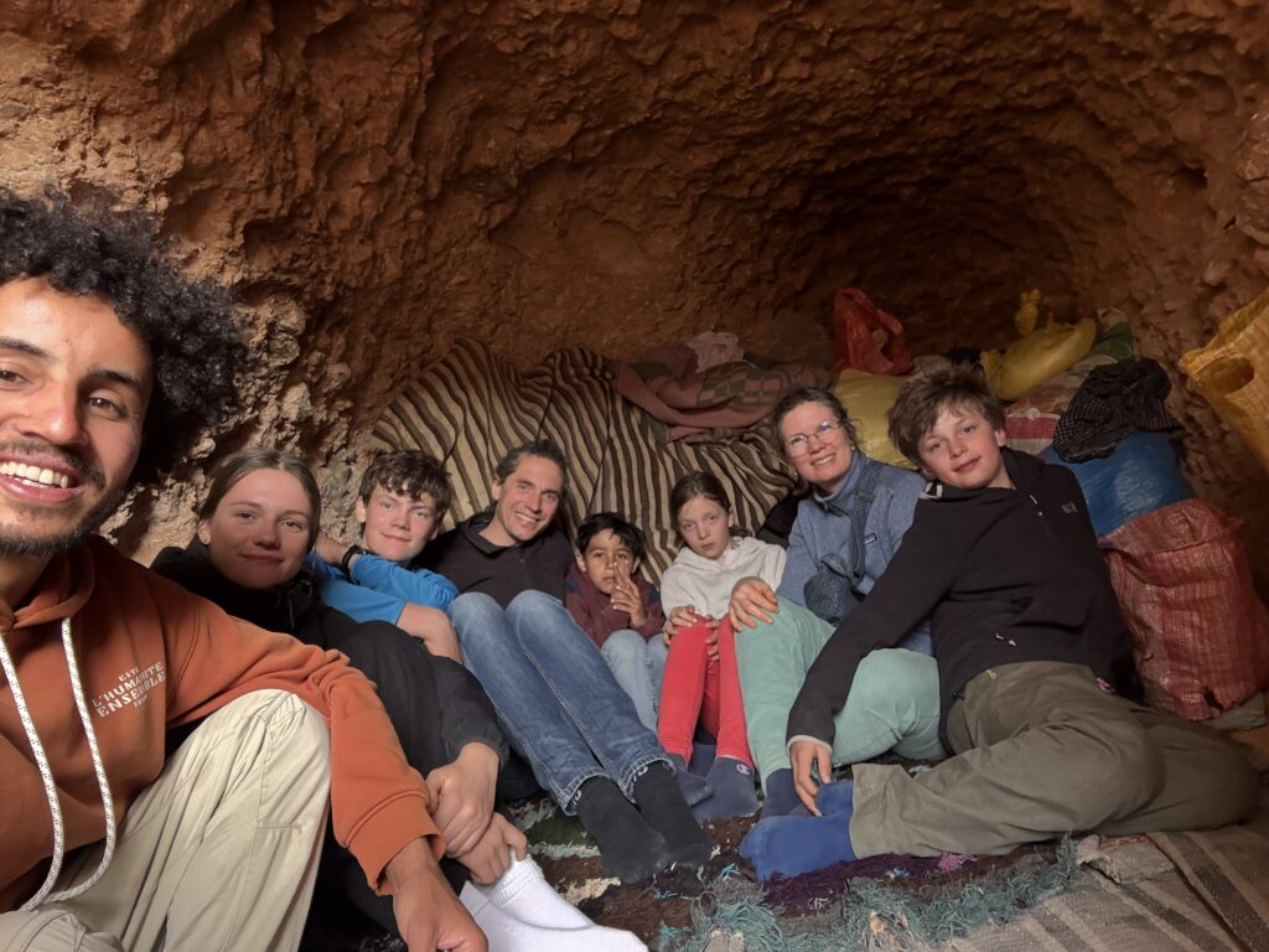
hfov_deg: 73.9
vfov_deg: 58.9
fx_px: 843
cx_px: 634
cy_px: 476
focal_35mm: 23
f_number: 1.9
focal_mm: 2.69
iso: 200
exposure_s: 1/60
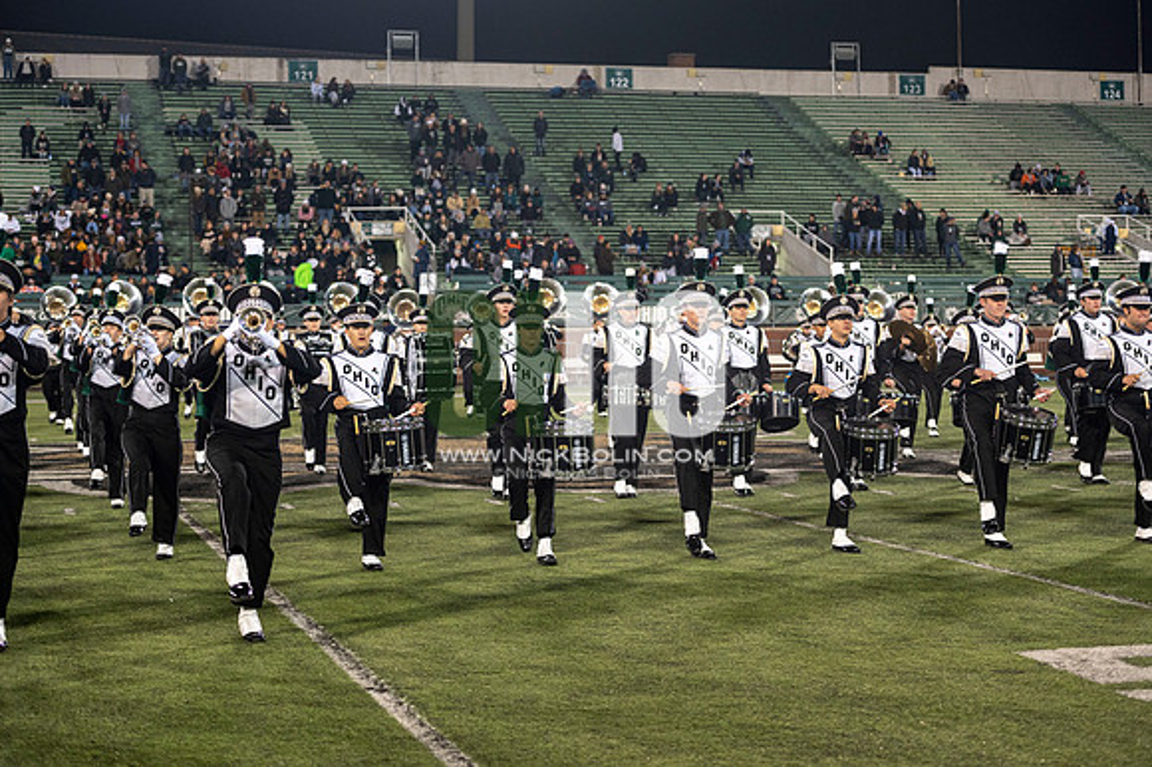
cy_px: 384
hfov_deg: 28.9
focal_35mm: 70
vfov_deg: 19.4
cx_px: 576
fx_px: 2239
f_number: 2.8
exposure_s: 1/500
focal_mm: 70
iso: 1000
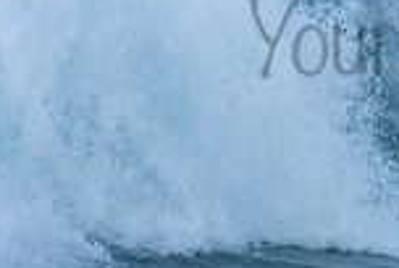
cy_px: 14
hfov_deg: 0.7
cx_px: 520
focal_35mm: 2857
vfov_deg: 0.5
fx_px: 31727
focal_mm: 500
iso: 1000
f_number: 5.6
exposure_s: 1/1250
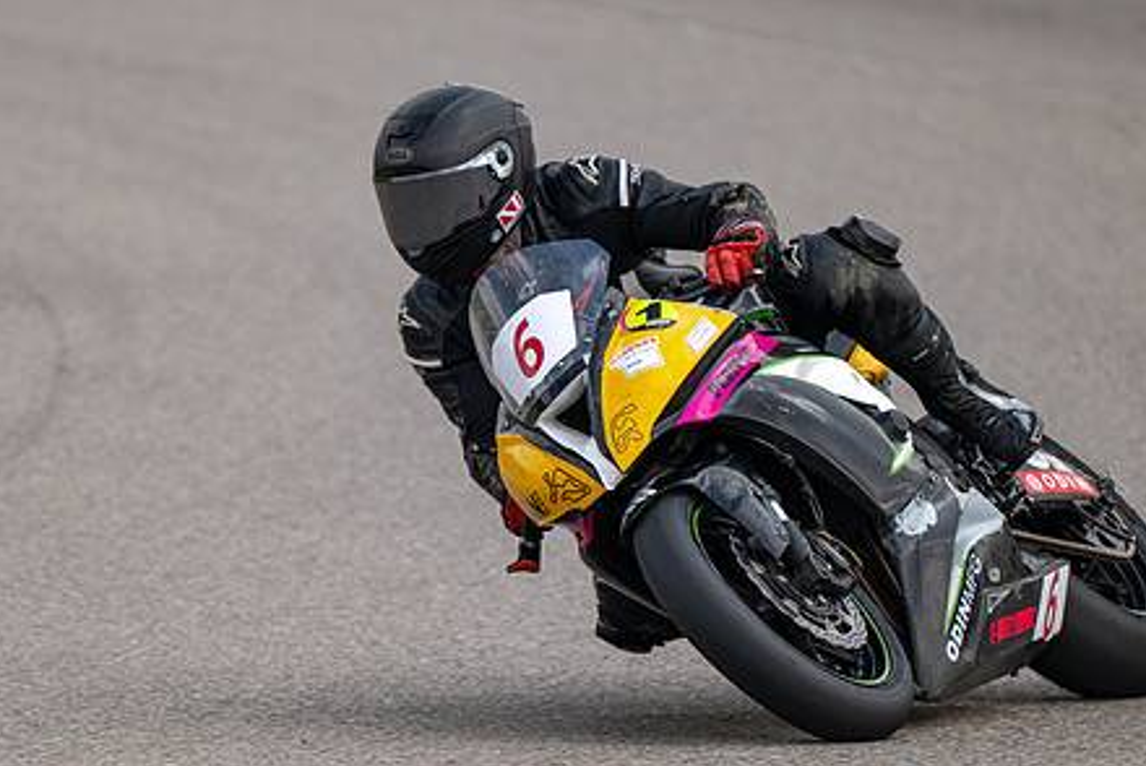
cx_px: 547
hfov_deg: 2.6
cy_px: 439
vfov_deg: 1.7
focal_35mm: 791
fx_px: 25196
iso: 400
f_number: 6.3
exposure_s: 1/1250
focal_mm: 600
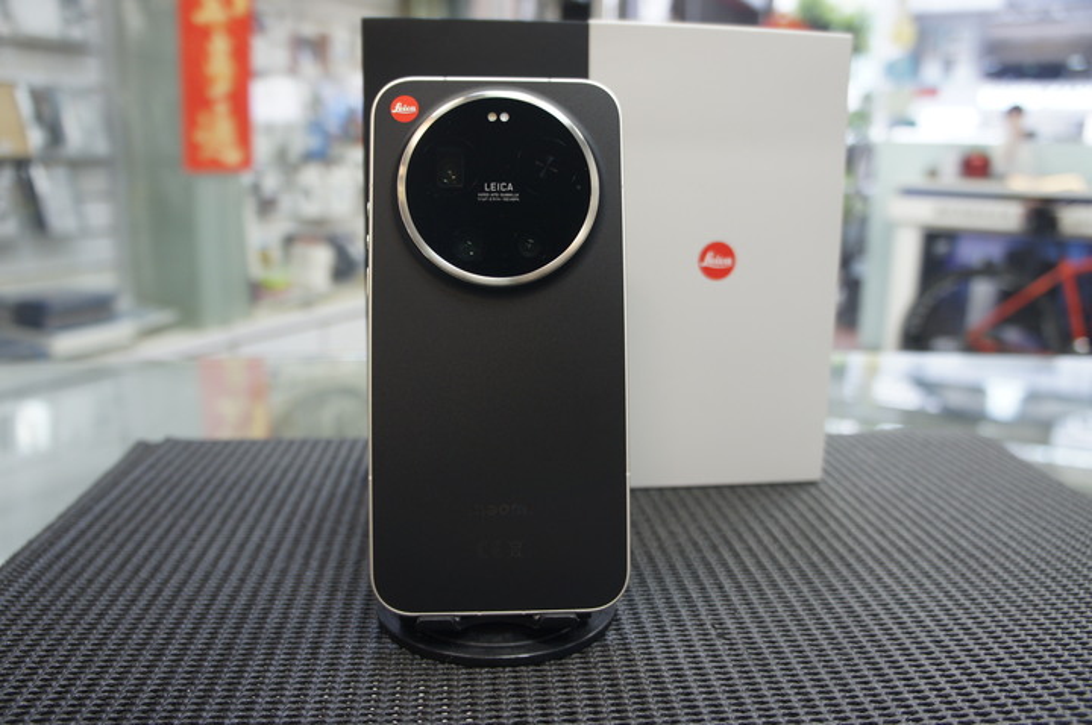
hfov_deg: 67.5
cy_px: 362
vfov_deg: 47.8
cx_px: 546
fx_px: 818
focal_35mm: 27
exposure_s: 1/30
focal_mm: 18
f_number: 3.5
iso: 250
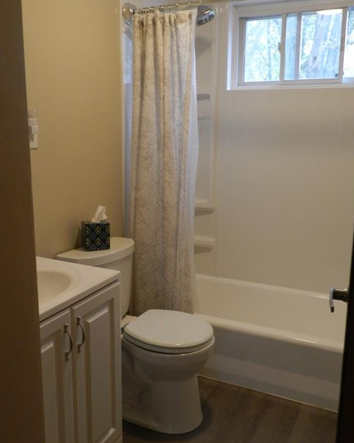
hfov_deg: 43.3
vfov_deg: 52.9
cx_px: 176
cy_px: 218
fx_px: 446
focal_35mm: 34
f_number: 3.7
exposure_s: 1/25
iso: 400
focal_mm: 5.6
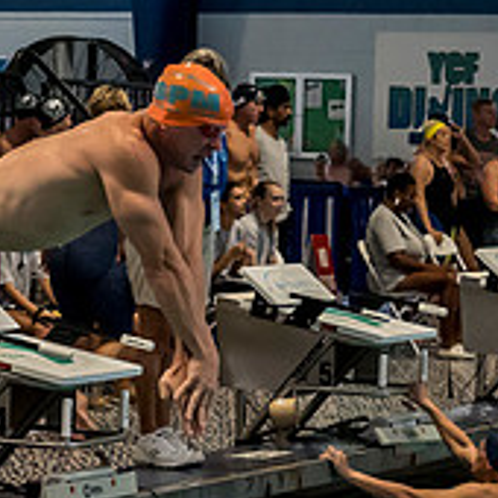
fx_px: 3337
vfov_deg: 8.5
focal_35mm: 205
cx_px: 91
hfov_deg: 8.5
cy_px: 306
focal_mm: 34
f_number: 2.8
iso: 2500
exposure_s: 1/1000
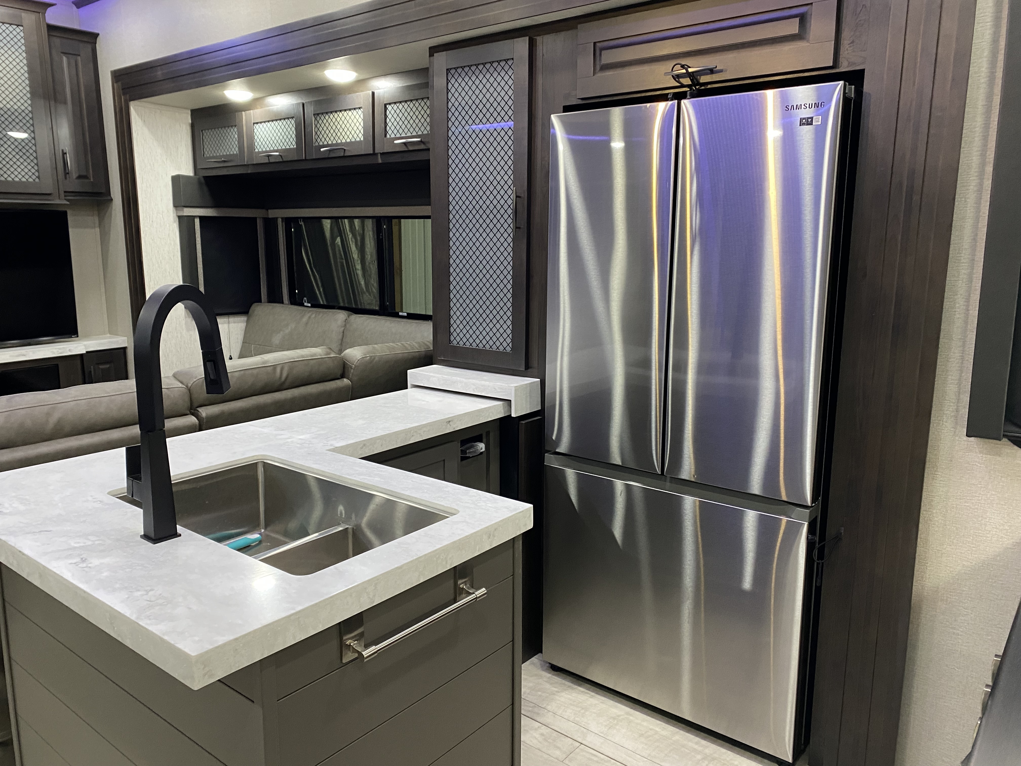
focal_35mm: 26
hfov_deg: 67.3
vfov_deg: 53.1
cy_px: 383
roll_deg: +0.1
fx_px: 767
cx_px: 510
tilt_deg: -8.6
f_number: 1.8
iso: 250
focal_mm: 4.25
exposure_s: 1/60
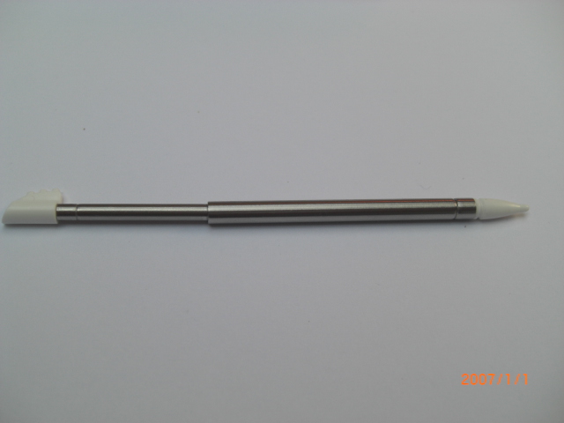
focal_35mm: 38
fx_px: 619
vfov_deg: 37.7
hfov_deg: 49.0
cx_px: 282
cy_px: 212
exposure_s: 1/320
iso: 80
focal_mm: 7.9
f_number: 2.8
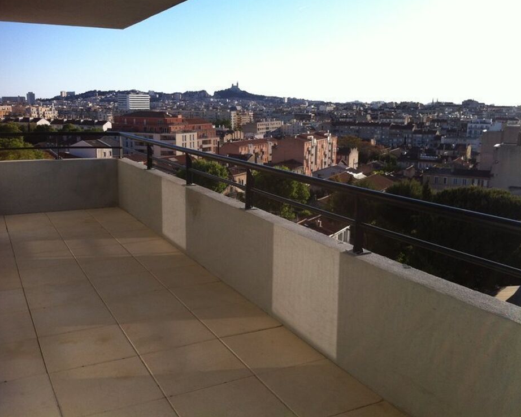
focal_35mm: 37
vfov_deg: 40.1
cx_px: 250
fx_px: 570
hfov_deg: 49.1
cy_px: 207
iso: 80
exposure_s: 1/862
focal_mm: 3.85
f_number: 2.8
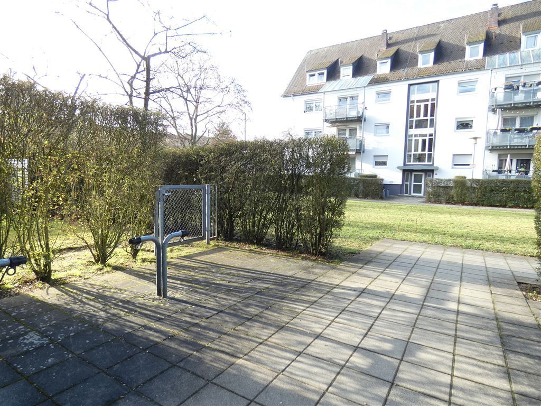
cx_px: 270
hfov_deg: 81.7
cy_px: 203
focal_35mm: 20
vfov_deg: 66.0
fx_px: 313
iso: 80
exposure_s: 1/125
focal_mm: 3.6
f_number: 2.8
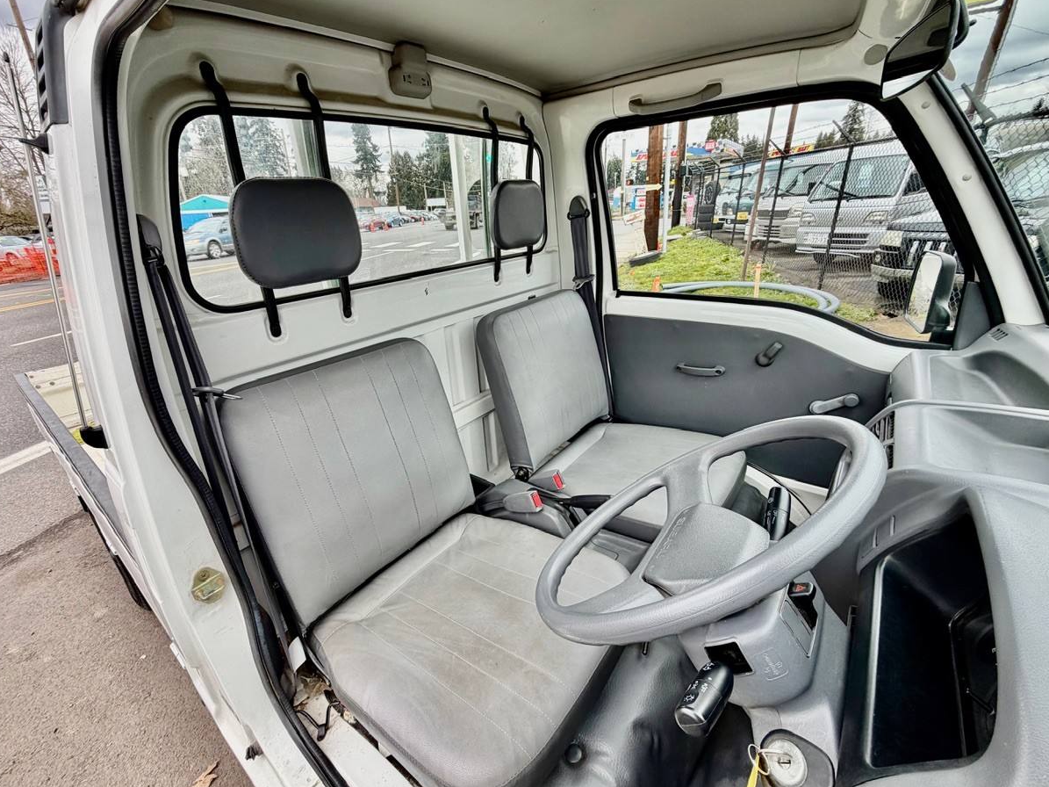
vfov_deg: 81.7
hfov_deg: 98.1
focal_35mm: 15
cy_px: 401
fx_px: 455
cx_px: 494
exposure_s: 1/163
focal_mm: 2.22
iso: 40
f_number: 2.2
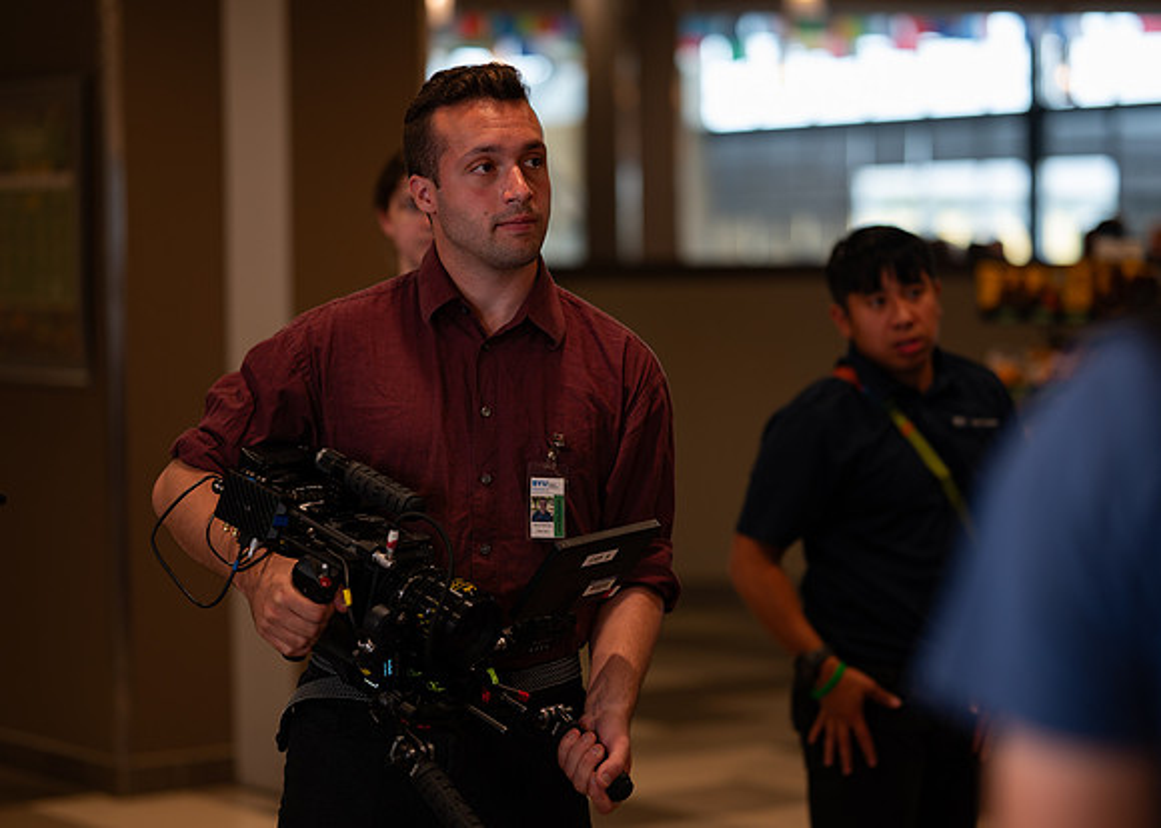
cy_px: 427
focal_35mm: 97
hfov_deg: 20.6
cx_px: 556
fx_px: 3196
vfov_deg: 14.8
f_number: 1.8
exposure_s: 1/200
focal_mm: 85
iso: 100
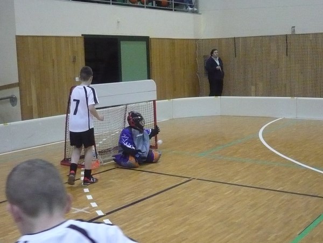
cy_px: 122
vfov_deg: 29.7
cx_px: 162
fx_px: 457
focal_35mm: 49
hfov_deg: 38.9
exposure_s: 1/80
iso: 800
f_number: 2.9
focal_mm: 6
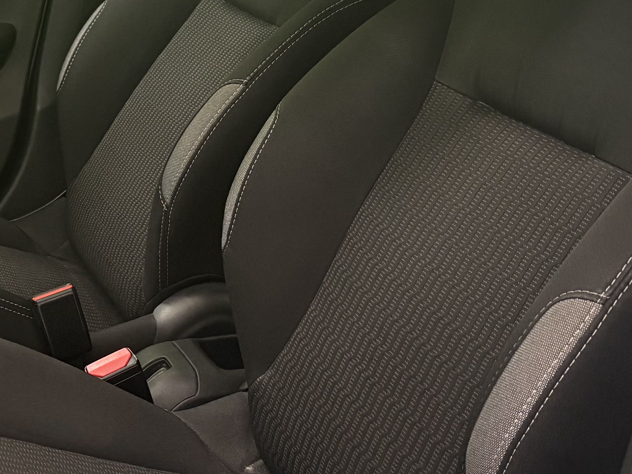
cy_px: 145
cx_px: 40
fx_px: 1461
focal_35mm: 80
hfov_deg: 23.6
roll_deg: -3.2
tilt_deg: -13.7
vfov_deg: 18.4
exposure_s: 1/50
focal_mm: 5.96
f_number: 1.6
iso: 200
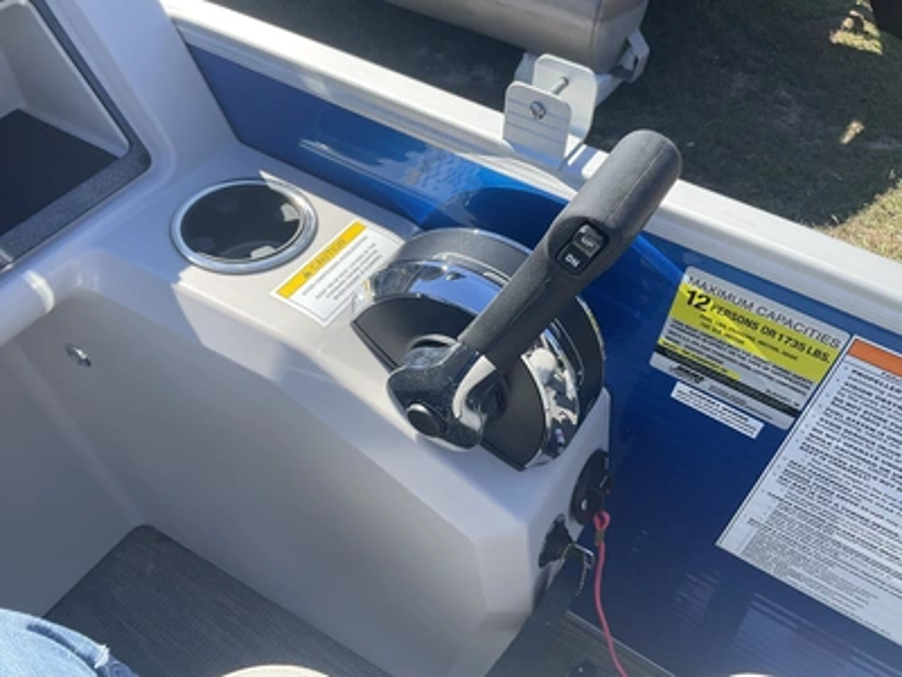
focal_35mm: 29
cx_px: 451
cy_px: 338
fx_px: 756
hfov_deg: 61.7
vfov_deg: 48.2
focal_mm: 3
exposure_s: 1/674
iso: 25
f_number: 1.8
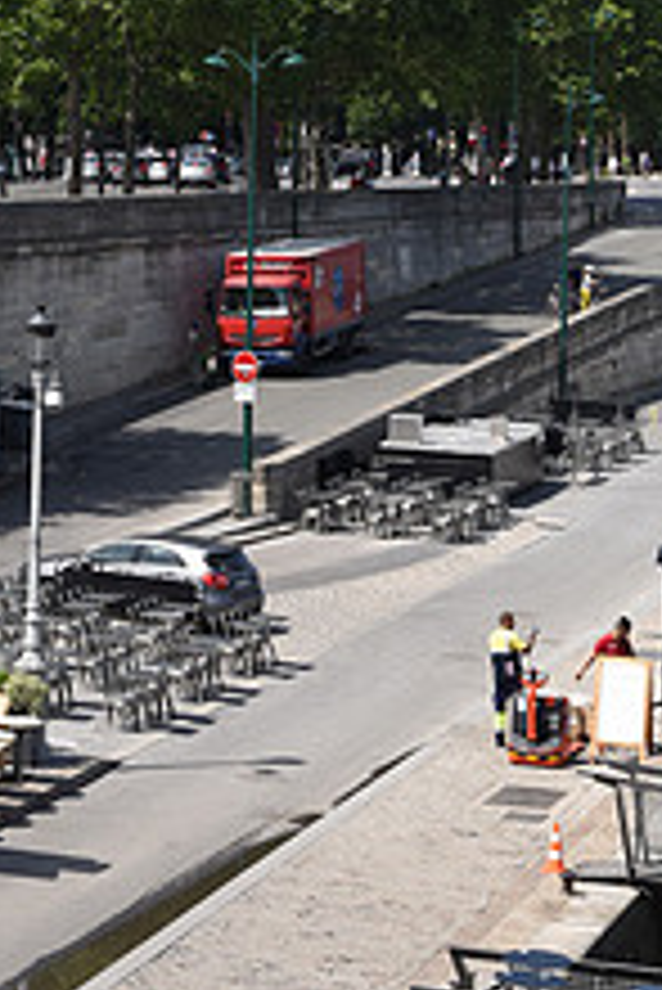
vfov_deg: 14.8
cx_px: 128
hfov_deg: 10.4
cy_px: -302
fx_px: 3635
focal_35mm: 132
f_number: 16
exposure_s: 1/200
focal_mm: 50
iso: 320
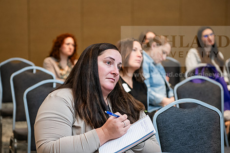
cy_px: 85
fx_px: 550
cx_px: 106
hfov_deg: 23.6
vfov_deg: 15.9
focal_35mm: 86
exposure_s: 1/200
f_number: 3.2
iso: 1600
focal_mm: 70
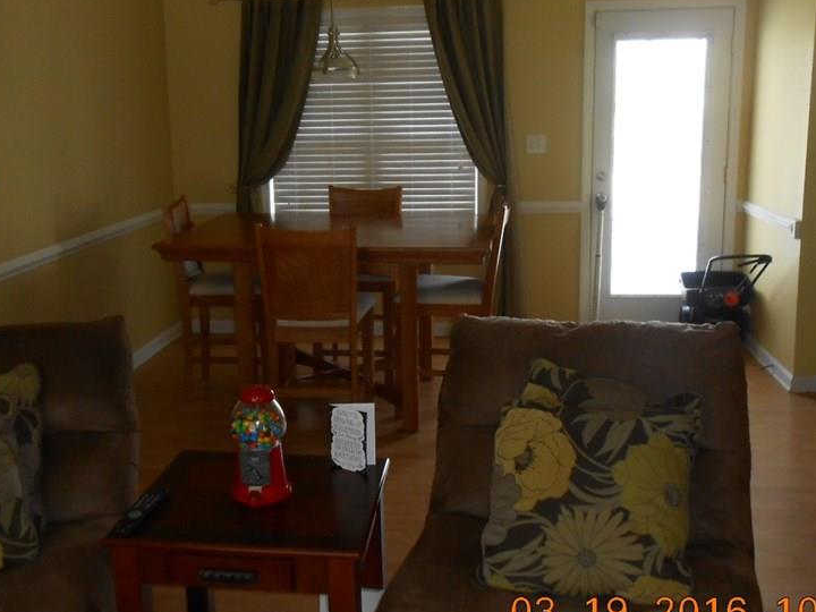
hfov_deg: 50.1
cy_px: 266
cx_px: 369
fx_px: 872
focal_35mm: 37
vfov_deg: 38.6
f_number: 3.5
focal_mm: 4.6
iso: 200
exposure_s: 1/25
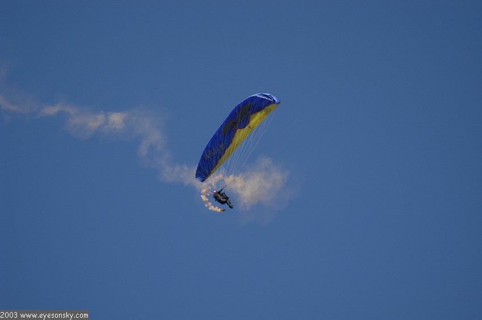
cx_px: 241
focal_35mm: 600
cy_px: 160
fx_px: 8025
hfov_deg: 3.4
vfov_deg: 2.3
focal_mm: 400
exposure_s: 1/750
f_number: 5.6
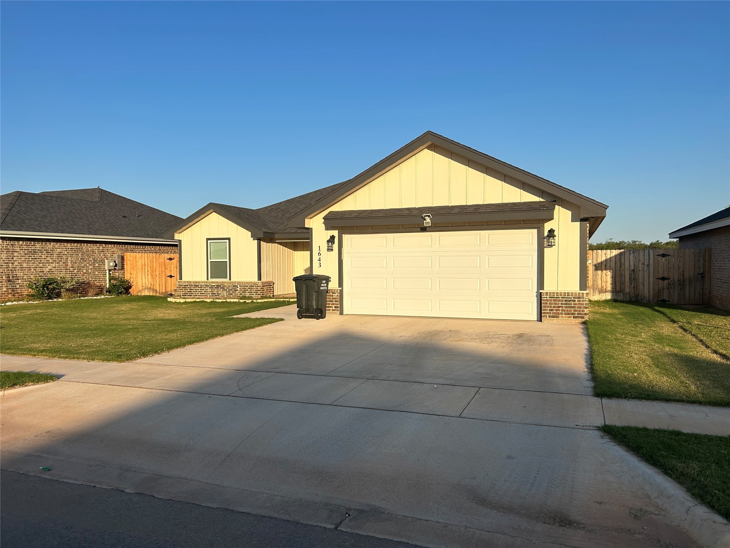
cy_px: 274
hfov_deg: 67.3
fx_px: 548
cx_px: 365
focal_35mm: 26
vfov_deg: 53.1
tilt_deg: -1.7
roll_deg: +0.6
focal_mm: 5.7
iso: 50
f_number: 1.5
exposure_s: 1/4274
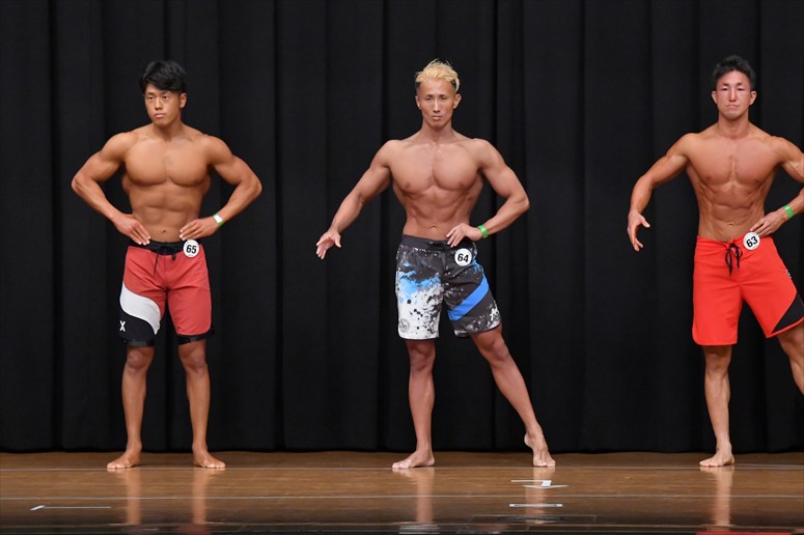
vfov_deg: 6.3
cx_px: 402
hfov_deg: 9.5
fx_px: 4844
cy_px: 268
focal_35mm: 217
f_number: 5.6
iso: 8000
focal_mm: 145
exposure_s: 1/400
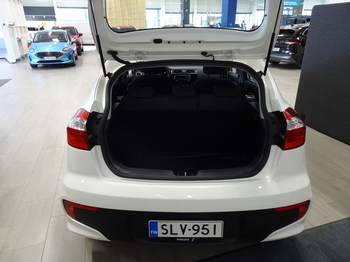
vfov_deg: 56.8
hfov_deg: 71.6
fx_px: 243
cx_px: 175
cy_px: 131
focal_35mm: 24
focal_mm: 4.25
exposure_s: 1/30
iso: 500
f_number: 3.5
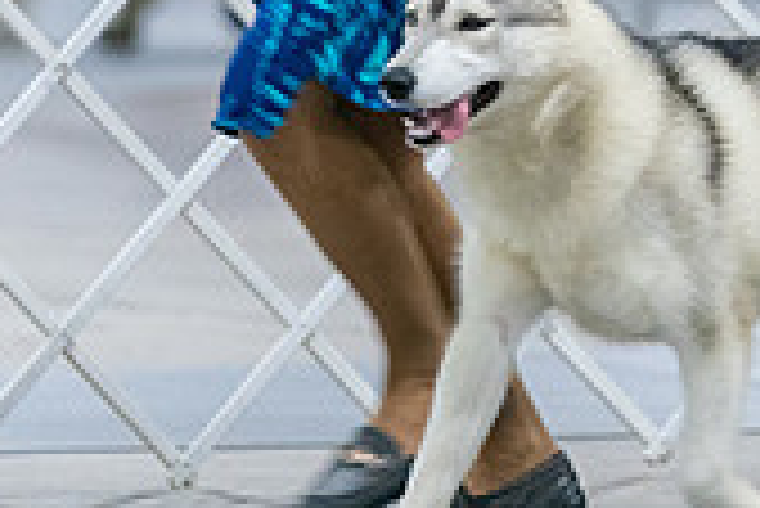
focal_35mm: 660
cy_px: -187
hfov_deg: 3.1
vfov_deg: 2.1
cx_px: 544
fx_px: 13945
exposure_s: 1/250
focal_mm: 192
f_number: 3.2
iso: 6400
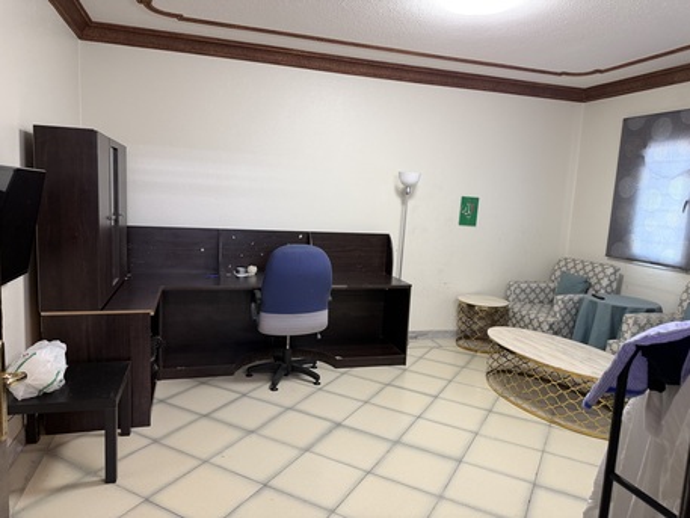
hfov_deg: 71.6
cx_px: 345
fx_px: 479
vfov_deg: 56.8
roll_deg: -2.9
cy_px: 259
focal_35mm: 24
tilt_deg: -6.7
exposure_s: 1/60
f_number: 1.78
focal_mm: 6.76
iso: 250
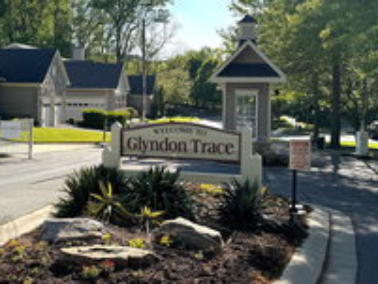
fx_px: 557
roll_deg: -0.6
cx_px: 136
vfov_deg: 28.5
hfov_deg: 37.2
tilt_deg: -2.8
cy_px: 102
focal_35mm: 51
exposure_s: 1/4608
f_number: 1.78
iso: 80
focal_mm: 6.76
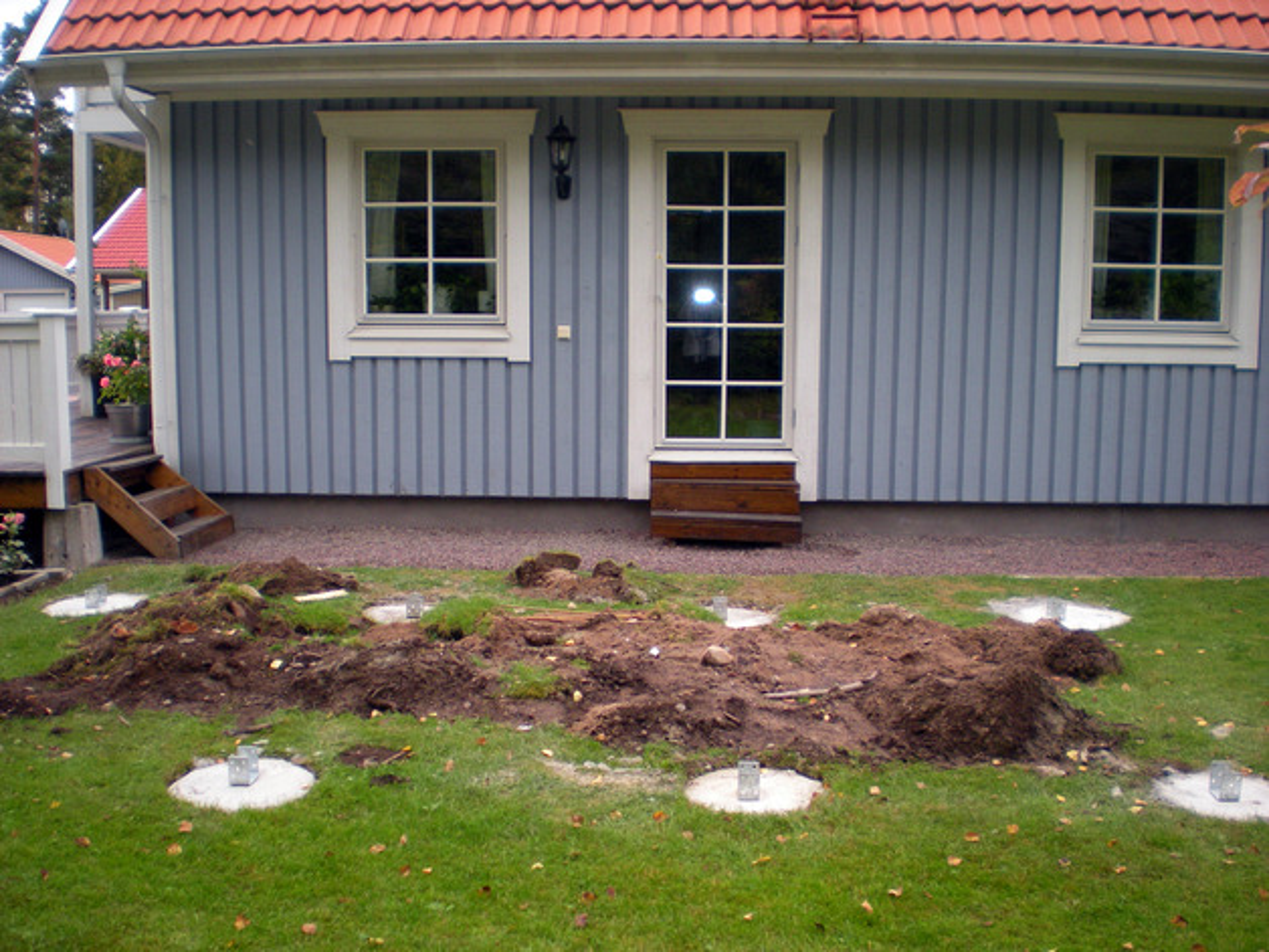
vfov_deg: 37.7
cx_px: 634
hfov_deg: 49.0
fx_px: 1393
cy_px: 476
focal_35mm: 38
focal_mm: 6.3
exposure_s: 1/64
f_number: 3.1
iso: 109
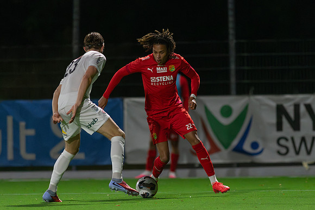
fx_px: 4068
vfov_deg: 3.0
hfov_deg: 4.4
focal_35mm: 465
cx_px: 158
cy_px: 105
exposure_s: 1/1000
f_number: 3.2
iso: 8000
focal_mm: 300
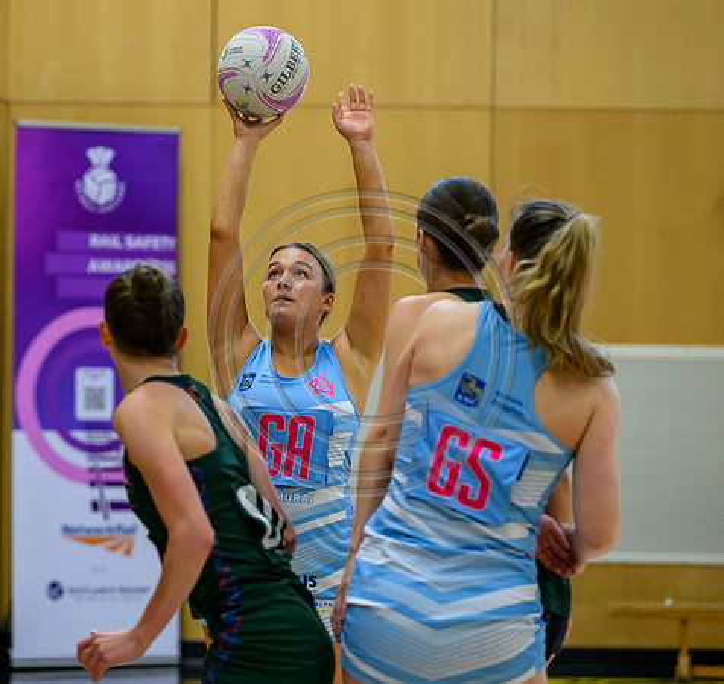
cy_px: 342
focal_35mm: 186
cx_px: 263
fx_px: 4279
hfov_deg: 9.7
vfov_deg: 9.1
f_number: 3.5
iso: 3200
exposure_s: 1/1000
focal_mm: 150
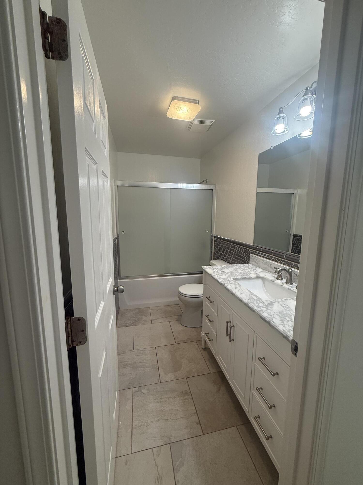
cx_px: 182
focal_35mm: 14
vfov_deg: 102.1
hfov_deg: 85.7
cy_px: 242
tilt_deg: -7.4
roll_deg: -0.7
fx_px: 196
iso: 125
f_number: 2.2
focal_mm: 2.22
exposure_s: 1/120
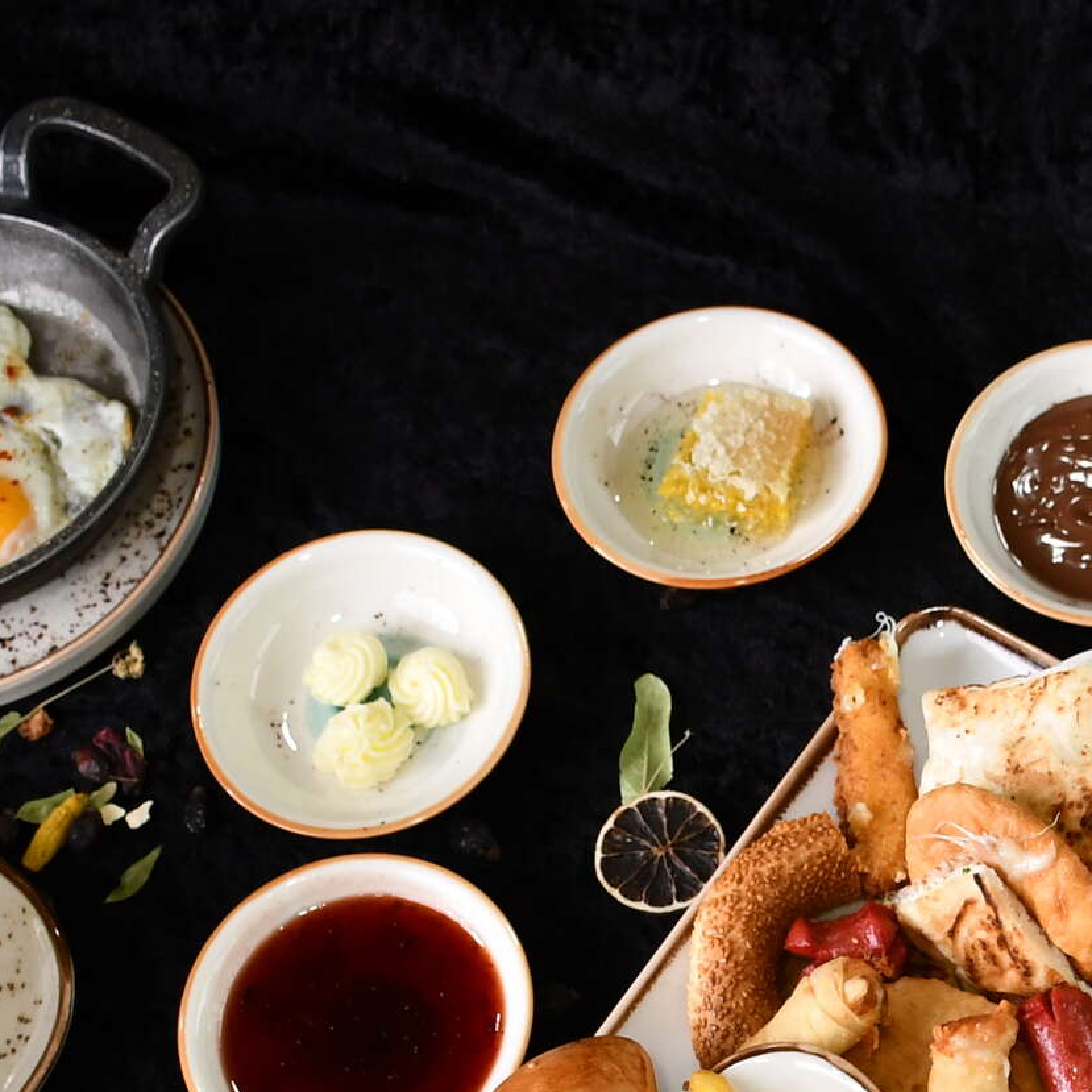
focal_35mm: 83
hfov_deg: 20.3
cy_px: 1212
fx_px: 2962
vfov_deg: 19.9
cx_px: 1066
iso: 560
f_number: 3.5
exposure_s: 1/250
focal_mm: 18
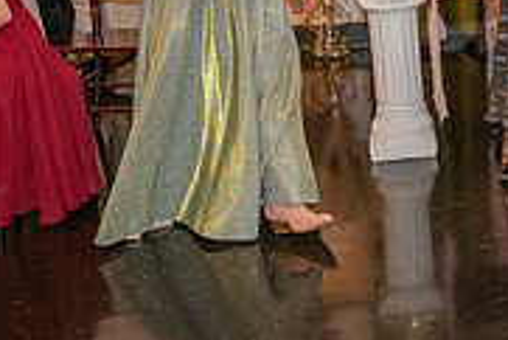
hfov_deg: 22.3
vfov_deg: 17.6
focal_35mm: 77
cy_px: 58
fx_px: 1087
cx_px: 733
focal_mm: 24
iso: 1600
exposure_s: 1/200
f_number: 2.8
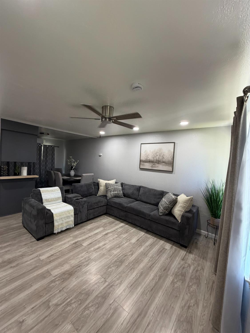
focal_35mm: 14
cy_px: 166
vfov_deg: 102.0
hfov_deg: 85.7
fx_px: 135
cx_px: 125
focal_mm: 2.22
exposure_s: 1/97
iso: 320
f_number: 2.2
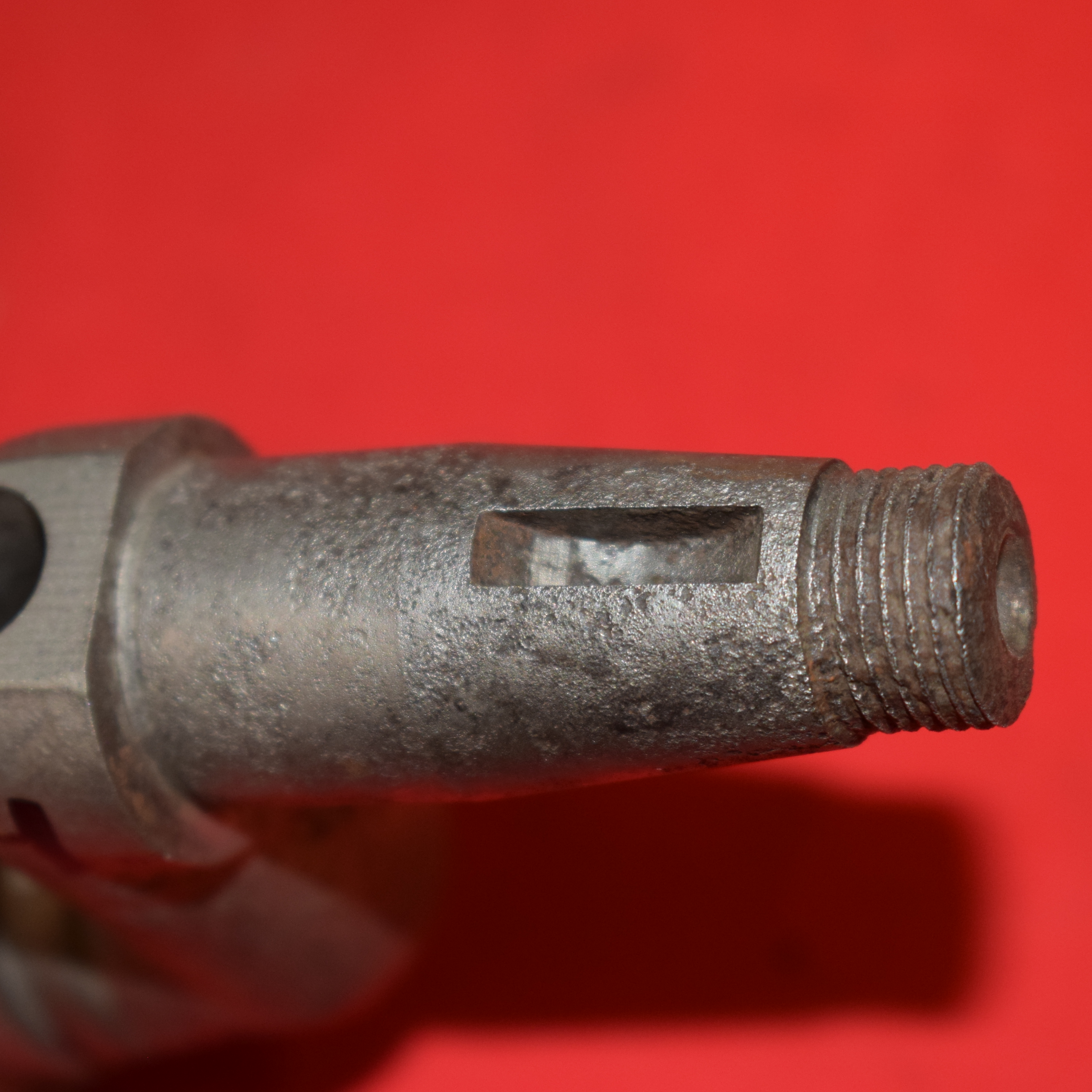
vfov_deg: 16.5
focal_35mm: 106
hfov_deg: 16.5
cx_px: 611
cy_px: 548
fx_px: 3770
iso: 640
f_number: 5.6
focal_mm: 55
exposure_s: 1/60
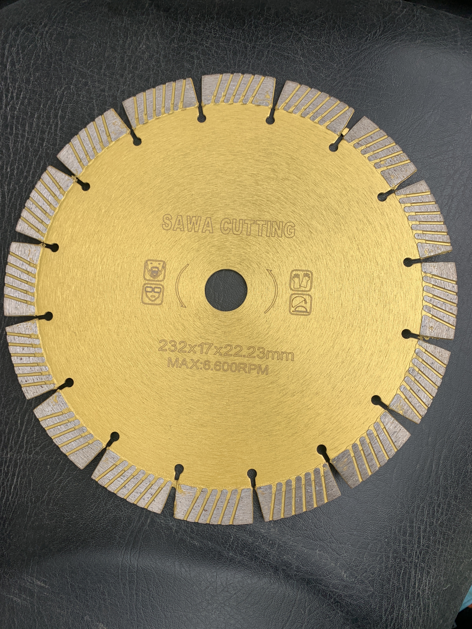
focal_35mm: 26
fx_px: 473
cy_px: 314
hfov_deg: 53.1
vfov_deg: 67.3
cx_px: 236
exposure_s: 1/235
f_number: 1.8
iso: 25
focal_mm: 4.25
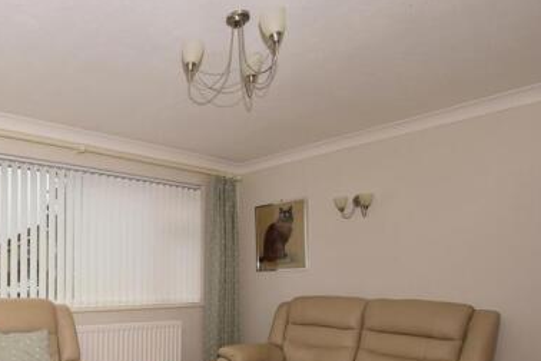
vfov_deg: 47.2
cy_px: 283
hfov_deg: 61.6
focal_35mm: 26
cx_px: 84
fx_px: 391
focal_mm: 10
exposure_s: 1/100
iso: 400
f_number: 7.1
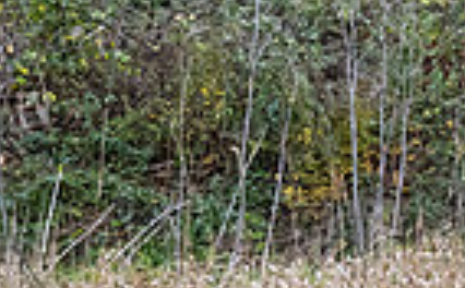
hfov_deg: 1.7
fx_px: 15829
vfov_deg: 1.0
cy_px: -301
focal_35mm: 1252
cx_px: 547
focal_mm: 200
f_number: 2.8
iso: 500
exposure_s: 1/500
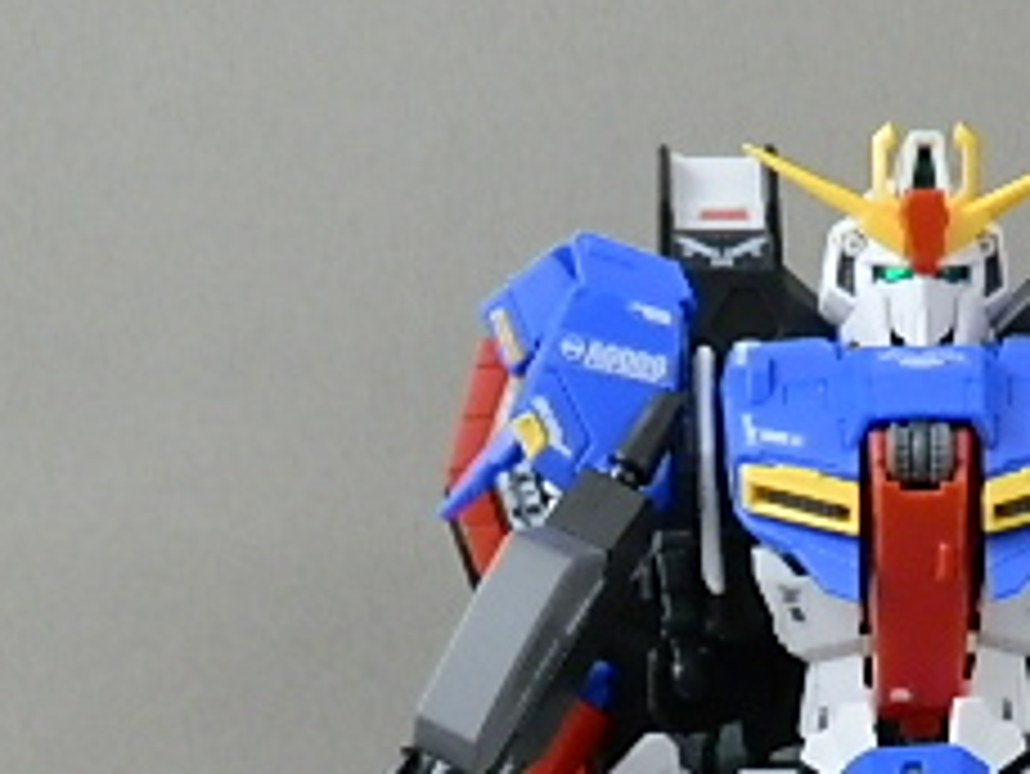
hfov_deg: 20.4
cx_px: 832
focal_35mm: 95
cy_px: 1017
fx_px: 2828
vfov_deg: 14.9
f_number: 3.5
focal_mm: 6.17
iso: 200
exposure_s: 1/8
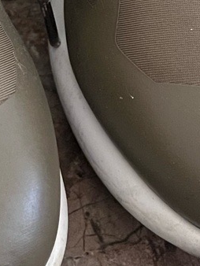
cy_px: -77
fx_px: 946
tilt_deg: -42.5
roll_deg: -6.0
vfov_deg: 15.3
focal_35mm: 123
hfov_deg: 12.0
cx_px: 13
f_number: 1.6
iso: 500
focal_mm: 5.1
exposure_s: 1/60
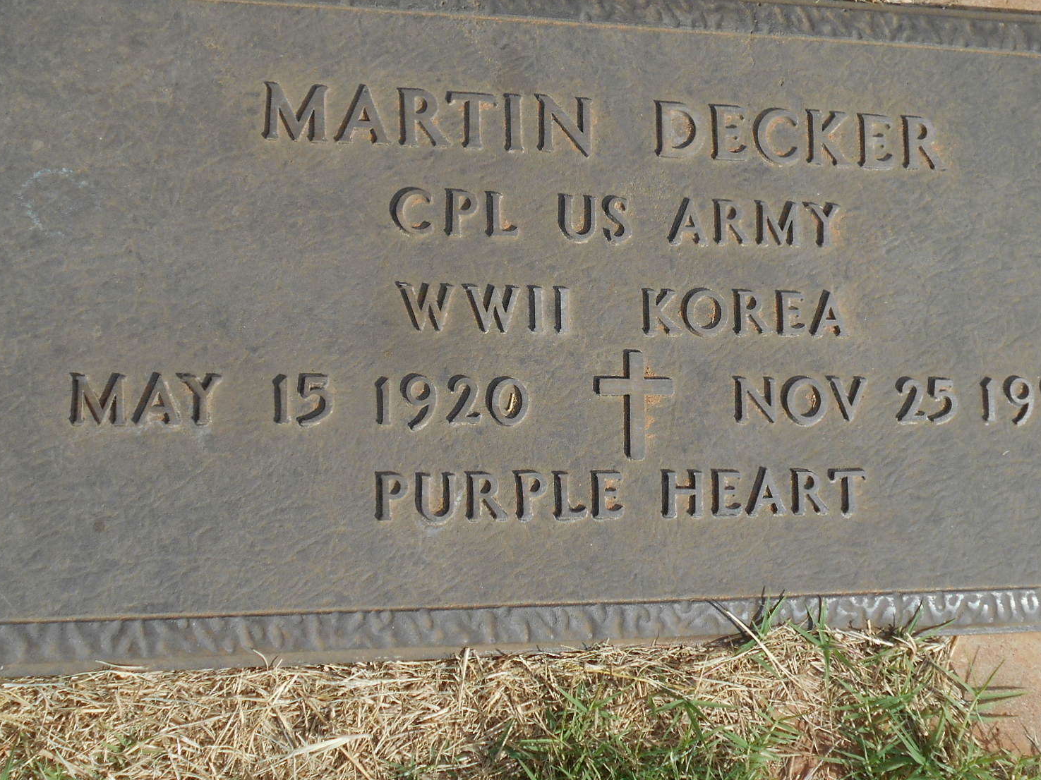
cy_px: 337
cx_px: 558
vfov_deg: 25.6
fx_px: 1714
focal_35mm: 57
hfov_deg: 33.8
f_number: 3.9
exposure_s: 1/1000
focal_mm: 6.7
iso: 80
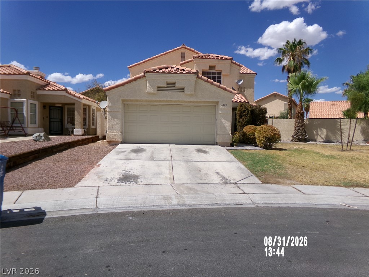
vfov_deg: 56.8
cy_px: 138
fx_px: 256
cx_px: 184
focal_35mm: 24
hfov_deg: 71.6
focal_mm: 4.3
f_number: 11.07
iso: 100
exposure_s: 1/180
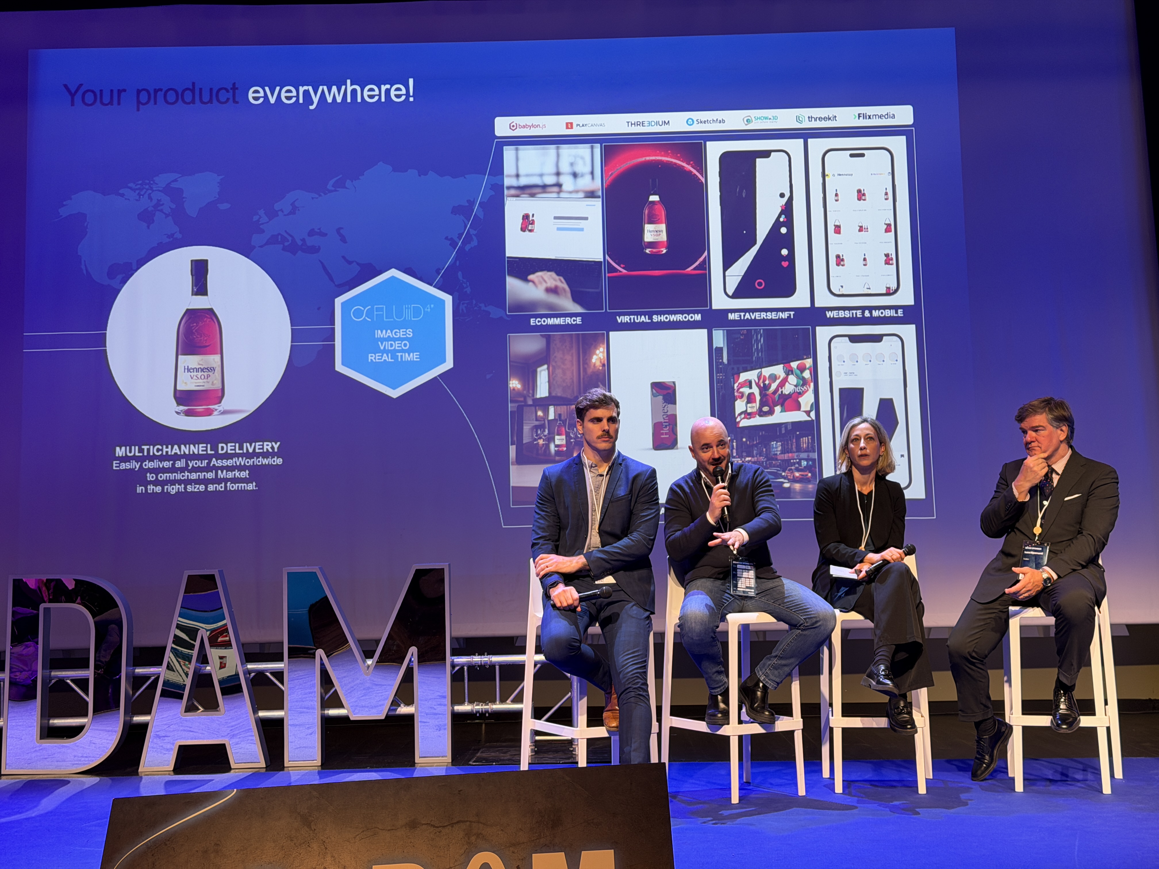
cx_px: 580
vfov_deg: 30.3
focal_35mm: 48
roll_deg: +1.8
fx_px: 1607
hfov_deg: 39.7
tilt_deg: +3.7
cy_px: 434
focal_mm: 6.76
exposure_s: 1/50
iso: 125
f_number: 1.78
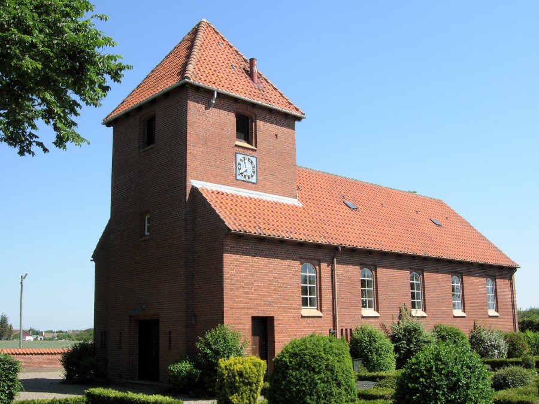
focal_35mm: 36
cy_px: 202
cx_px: 270
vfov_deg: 39.7
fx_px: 561
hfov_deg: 51.4
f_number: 6.1
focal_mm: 7.5
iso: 50
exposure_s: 1/279
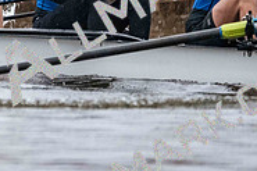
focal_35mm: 1255
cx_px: -114
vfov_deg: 1.1
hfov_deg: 1.6
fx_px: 8951
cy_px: -26
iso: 5000
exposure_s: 1/1600
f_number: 4.5
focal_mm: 400
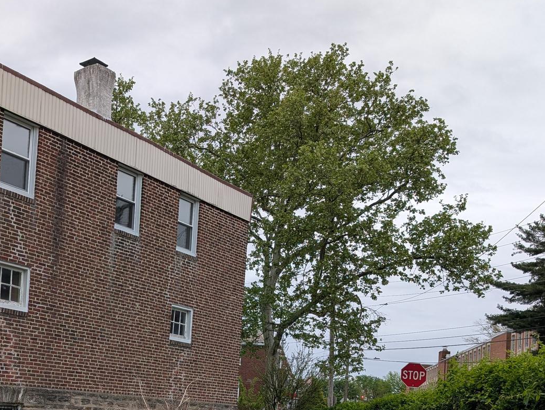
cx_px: 112
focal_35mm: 47
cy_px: 371
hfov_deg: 38.9
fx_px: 741
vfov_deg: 29.6
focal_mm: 6.9
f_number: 1.68
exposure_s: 1/275
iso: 21
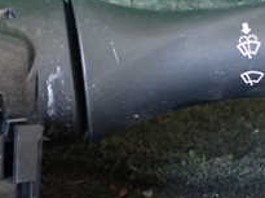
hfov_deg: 22.1
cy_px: 144
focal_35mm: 88
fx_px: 672
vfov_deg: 16.7
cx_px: 203
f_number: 2.3
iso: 800
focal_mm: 5.4
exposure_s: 1/100
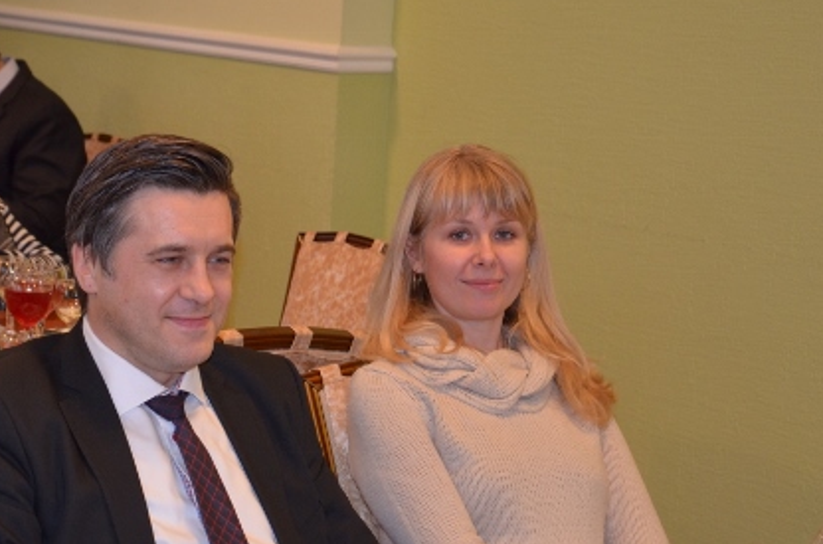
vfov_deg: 14.0
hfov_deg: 21.0
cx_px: 255
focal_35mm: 97
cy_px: 334
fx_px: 2212
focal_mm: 42
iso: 800
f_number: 4.8
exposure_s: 1/30
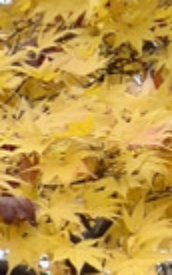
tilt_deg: +12.8
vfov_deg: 1.3
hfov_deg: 0.8
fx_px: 12493
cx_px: 66
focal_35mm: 1671
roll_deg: -0.3
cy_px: -92
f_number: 2.8
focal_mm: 16.89
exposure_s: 1/121
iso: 160
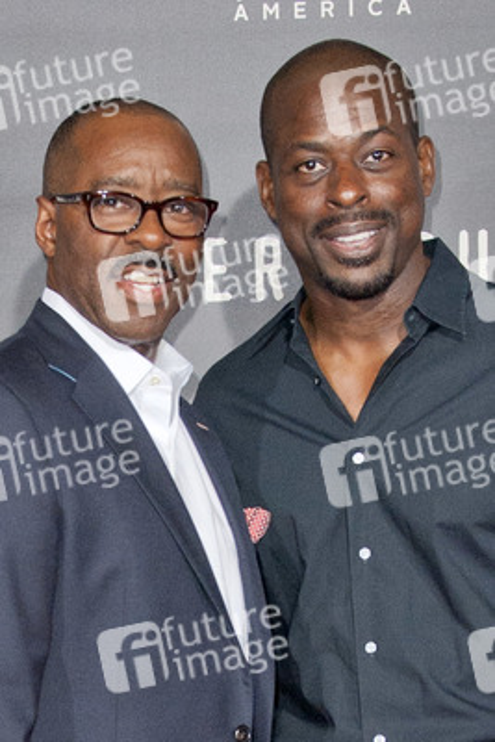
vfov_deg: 58.7
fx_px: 659
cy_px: 371
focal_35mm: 32
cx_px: 248
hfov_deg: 41.1
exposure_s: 1/400
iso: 800
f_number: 4.5
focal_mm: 32
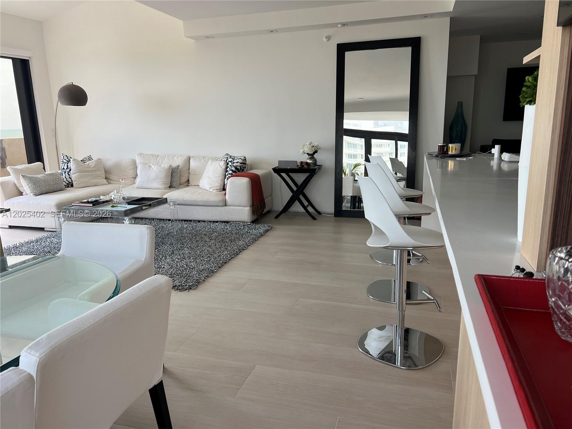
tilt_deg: -13.5
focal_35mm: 26
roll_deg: +1.6
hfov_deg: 67.3
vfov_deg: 53.1
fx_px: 430
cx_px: 286
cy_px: 214
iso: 50
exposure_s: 1/374
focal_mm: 5.7
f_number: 1.5
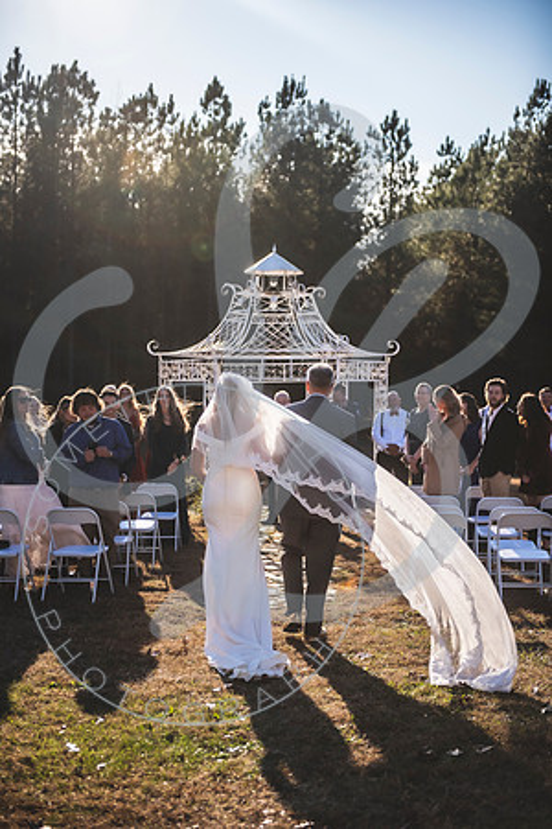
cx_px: 276
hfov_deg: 22.6
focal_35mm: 60
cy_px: 414
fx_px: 1380
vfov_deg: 33.4
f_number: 2.8
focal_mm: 60
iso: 100
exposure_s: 1/1600
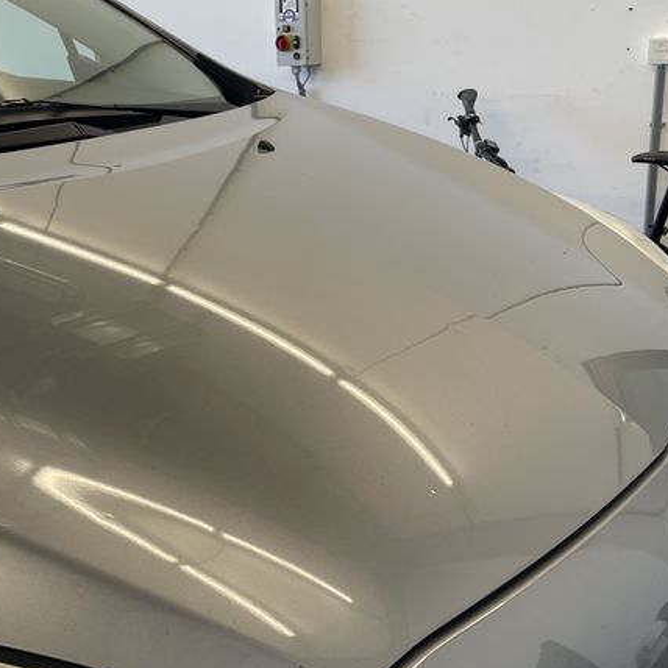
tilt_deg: -16.2
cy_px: 304
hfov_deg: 38.7
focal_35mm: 43
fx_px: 939
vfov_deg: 39.1
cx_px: 226
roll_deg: +3.3
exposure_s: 1/100
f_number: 1.6
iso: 40
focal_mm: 4.2
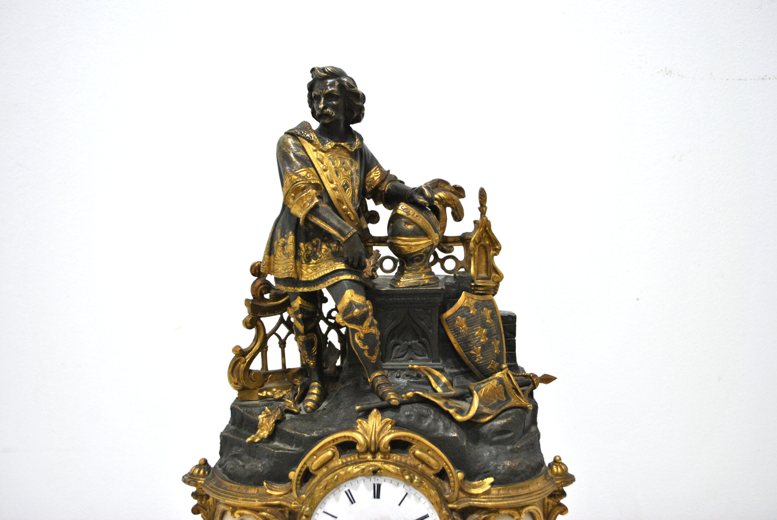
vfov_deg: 40.1
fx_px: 713
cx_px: 388
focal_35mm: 33
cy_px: 260
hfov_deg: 57.2
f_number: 4
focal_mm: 22
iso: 400
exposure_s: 1/30
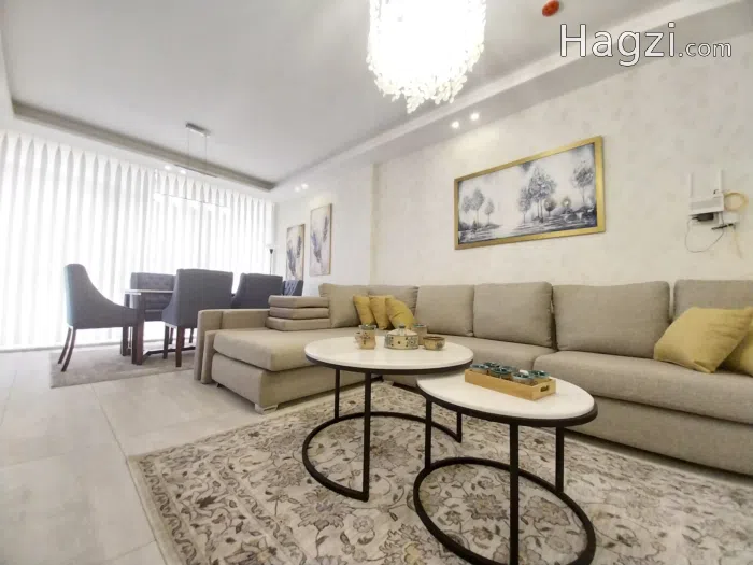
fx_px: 283
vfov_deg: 89.9
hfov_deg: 106.2
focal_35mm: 13
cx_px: 376
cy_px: 282
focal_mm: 1.3
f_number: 2.2
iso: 160
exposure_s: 1/33
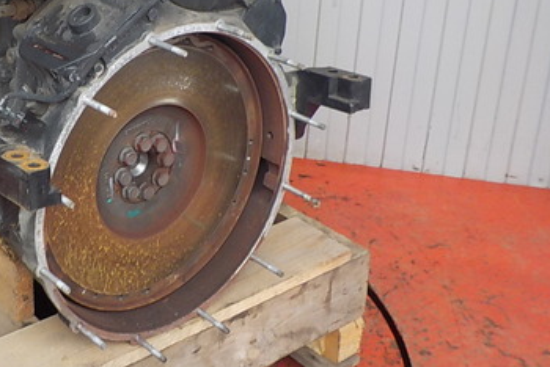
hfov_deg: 33.3
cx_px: 61
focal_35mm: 57
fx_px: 872
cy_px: 31
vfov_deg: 23.2
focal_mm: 4.1
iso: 160
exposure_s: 1/30
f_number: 3.3
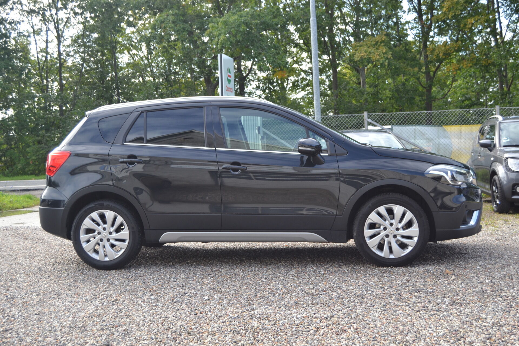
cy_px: 173
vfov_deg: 29.9
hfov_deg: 43.6
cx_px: 260
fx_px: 649
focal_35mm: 45
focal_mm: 30
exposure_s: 1/125
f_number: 5.6
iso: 100
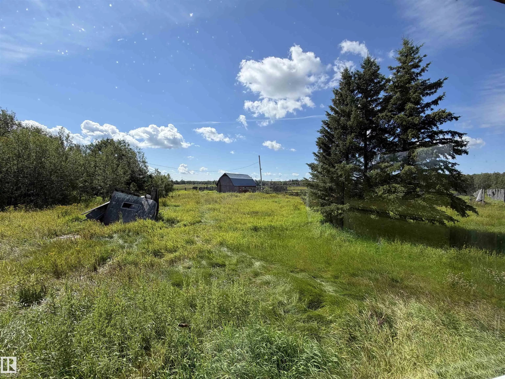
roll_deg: -0.7
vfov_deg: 85.7
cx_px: 252
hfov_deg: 102.1
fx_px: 204
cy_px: 190
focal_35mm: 14
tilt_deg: -1.1
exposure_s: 1/876
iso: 20
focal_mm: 2.22
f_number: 2.2
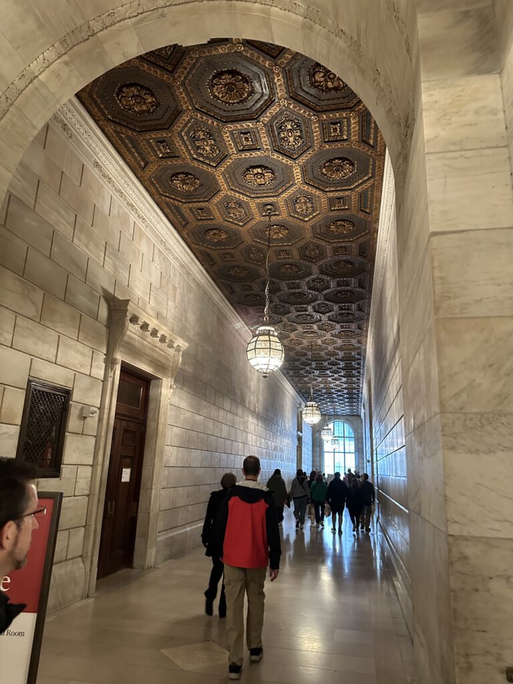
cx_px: 256
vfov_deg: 71.6
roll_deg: -1.8
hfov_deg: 56.8
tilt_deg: +13.0
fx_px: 474
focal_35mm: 24
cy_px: 342
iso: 800
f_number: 1.78
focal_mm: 6.86
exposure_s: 1/40
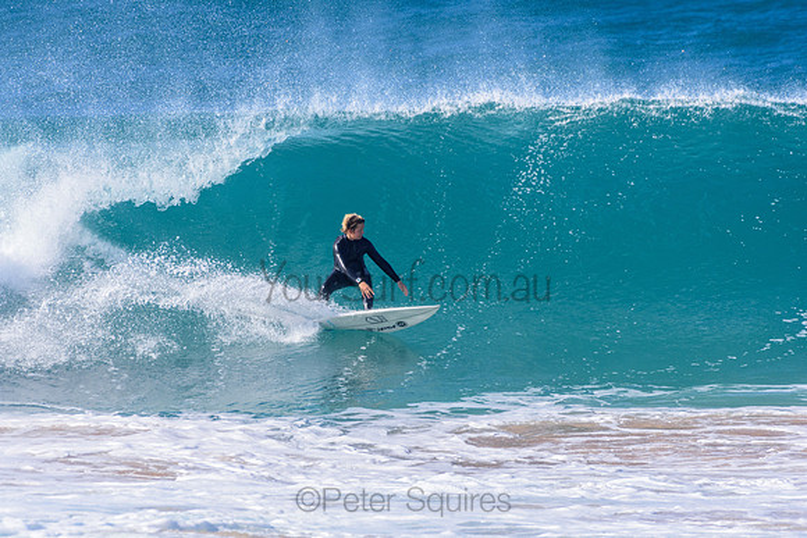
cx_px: 404
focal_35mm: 750
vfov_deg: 1.8
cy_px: 269
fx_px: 16816
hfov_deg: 2.7
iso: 400
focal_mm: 500
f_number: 5.6
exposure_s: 1/2000
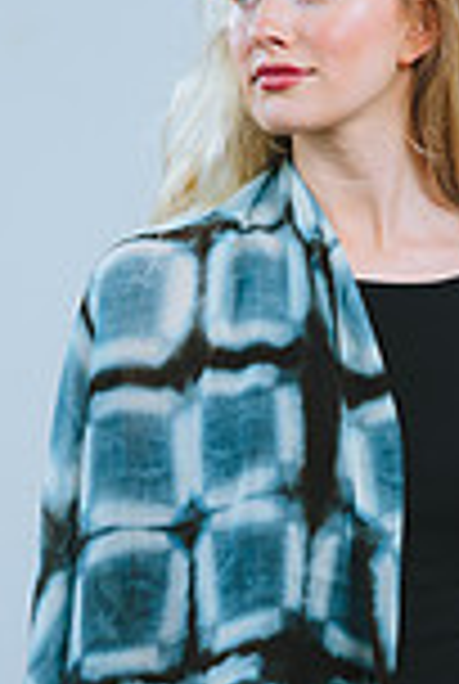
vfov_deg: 8.2
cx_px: 302
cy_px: 590
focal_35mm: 251
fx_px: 4778
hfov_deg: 5.5
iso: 100
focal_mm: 85
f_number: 4
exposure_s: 1/200
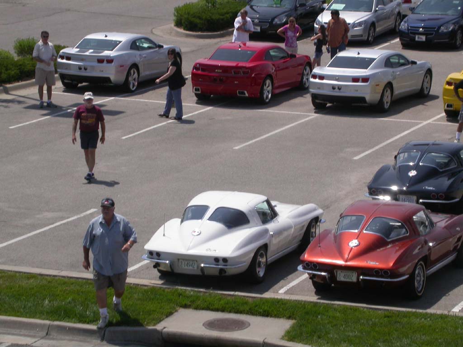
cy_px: 174
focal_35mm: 154
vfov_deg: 9.6
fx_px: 2060
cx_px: 232
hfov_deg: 12.8
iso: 100
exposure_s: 1/440
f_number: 8.2
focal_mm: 32
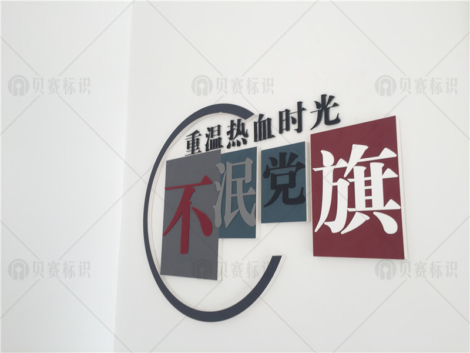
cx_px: 235
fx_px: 394
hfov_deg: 61.7
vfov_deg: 48.2
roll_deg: -1.9
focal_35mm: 29
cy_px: 176
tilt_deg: +10.6
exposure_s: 1/50
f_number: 2.2
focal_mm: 4.15
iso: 32
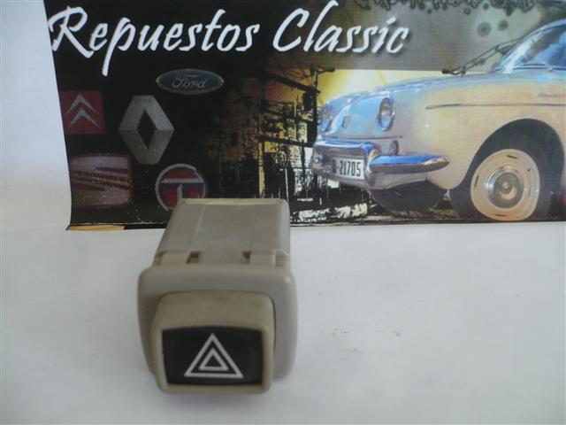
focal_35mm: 35
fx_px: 572
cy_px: 212
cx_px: 283
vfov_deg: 40.7
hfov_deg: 52.6
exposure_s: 1/30
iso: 160
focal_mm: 5.8
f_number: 2.8
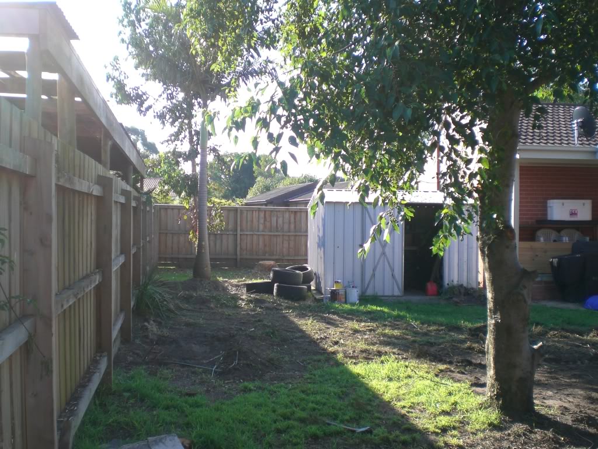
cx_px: 299
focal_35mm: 38
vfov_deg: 37.7
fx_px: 656
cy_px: 224
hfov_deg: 49.0
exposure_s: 1/200
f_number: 3.1
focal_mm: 6.3
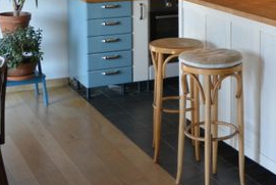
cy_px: -15
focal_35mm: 83
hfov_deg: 23.6
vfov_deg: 16.0
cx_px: 262
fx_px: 637
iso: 1600
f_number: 4
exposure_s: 1/500
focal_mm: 25
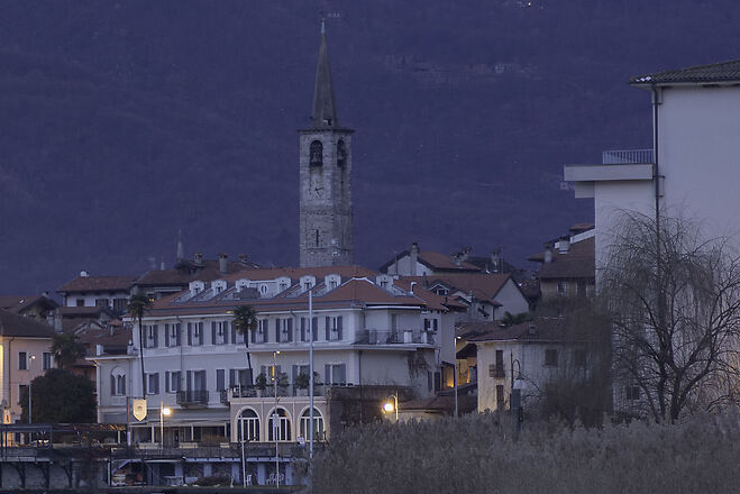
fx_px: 5244
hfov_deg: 7.8
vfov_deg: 5.4
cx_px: -557
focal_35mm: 255
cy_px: 164
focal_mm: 70
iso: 100
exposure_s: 1
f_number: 6.3
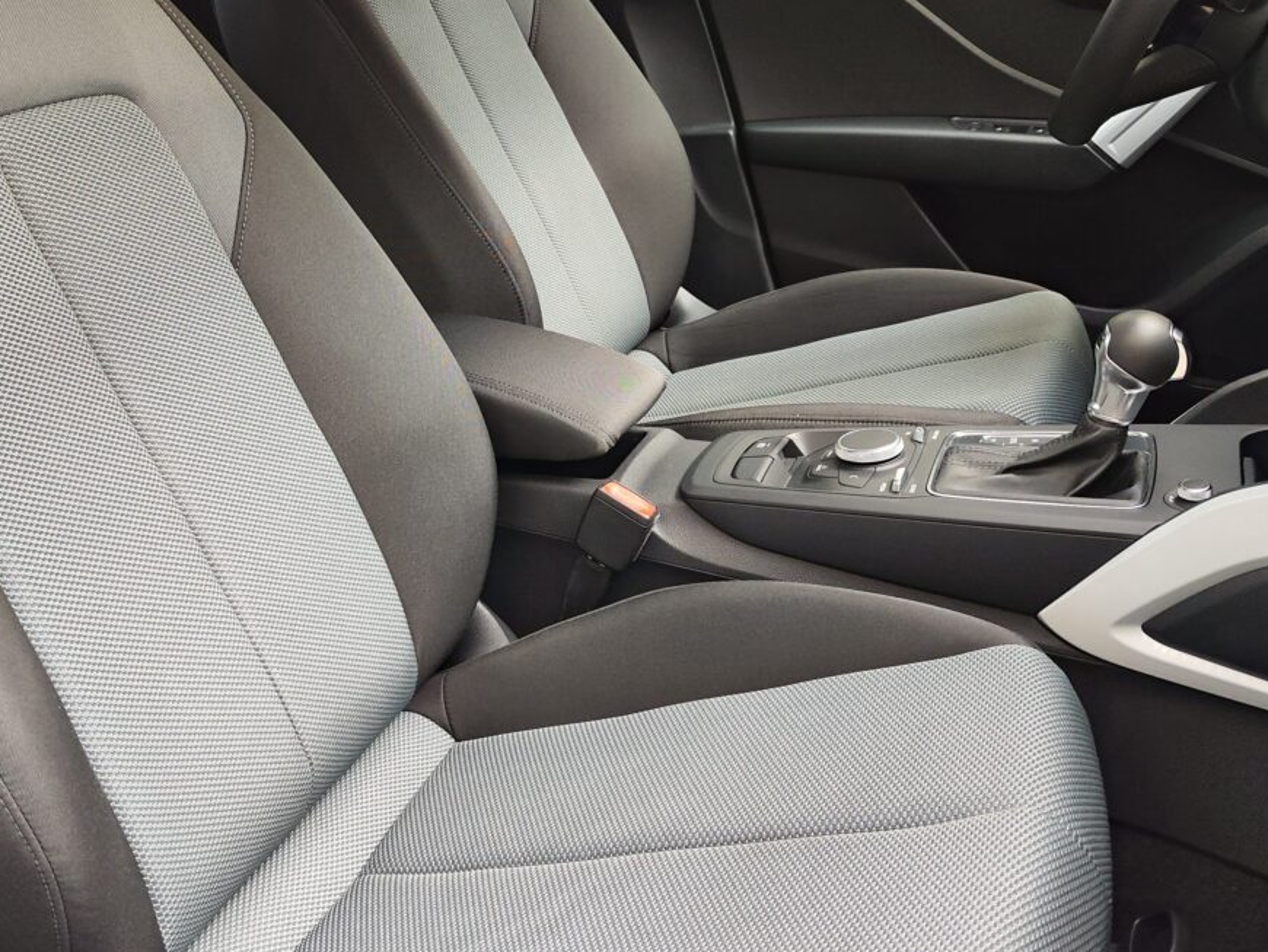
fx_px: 1356
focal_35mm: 37
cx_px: 529
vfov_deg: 38.4
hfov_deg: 49.9
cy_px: 357
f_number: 1.69
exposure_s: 1/400
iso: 1716
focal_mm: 7.01
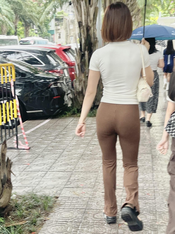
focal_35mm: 25
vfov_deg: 69.4
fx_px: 168
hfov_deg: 54.9
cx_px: 88
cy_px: 117
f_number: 1.6
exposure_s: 1/121
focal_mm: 5.1
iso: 80
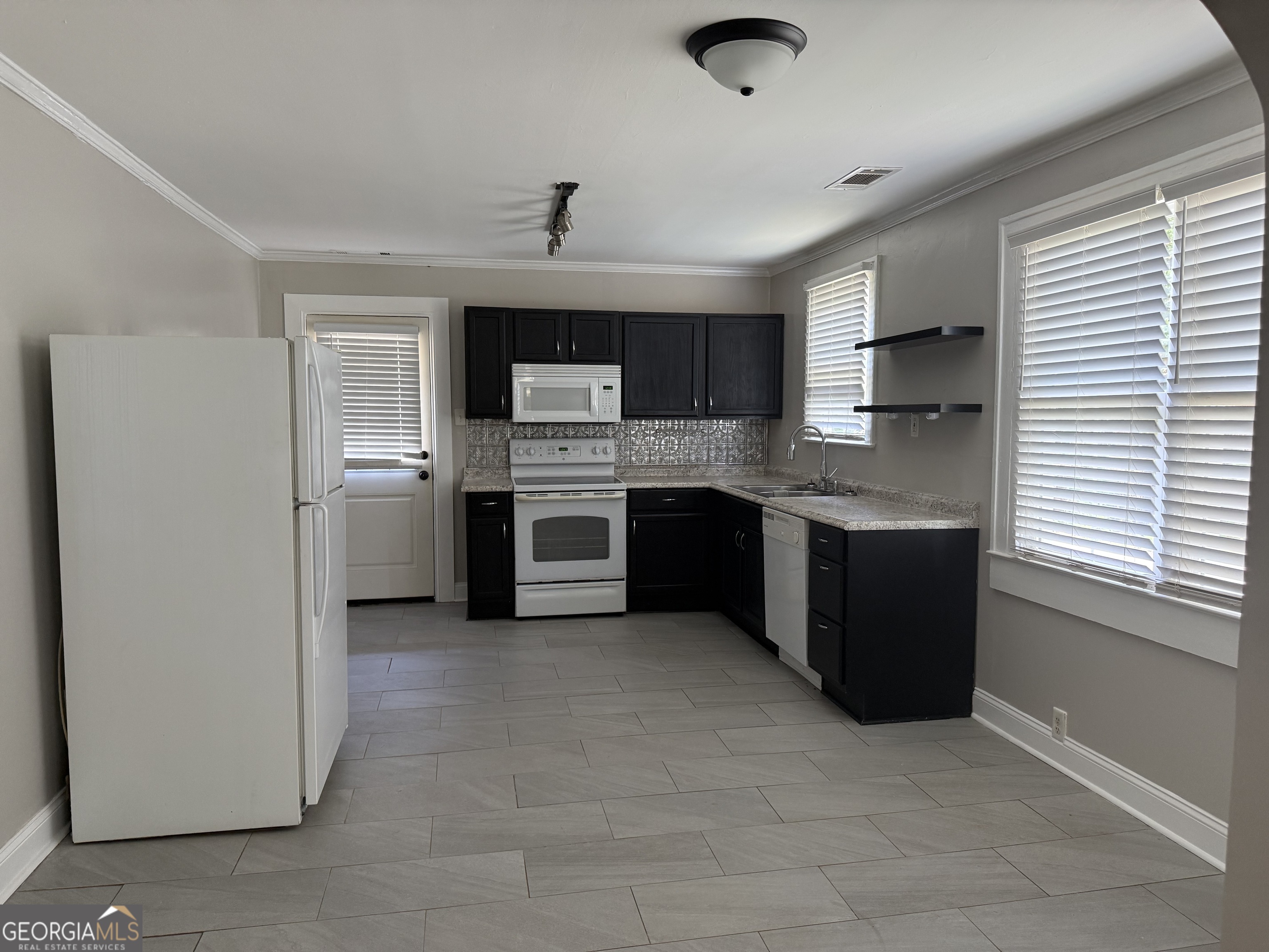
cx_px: 634
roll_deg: +0.3
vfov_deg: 56.8
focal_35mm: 24
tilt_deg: -4.3
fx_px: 880
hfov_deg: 71.6
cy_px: 476
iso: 200
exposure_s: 1/71
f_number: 1.78
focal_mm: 6.76
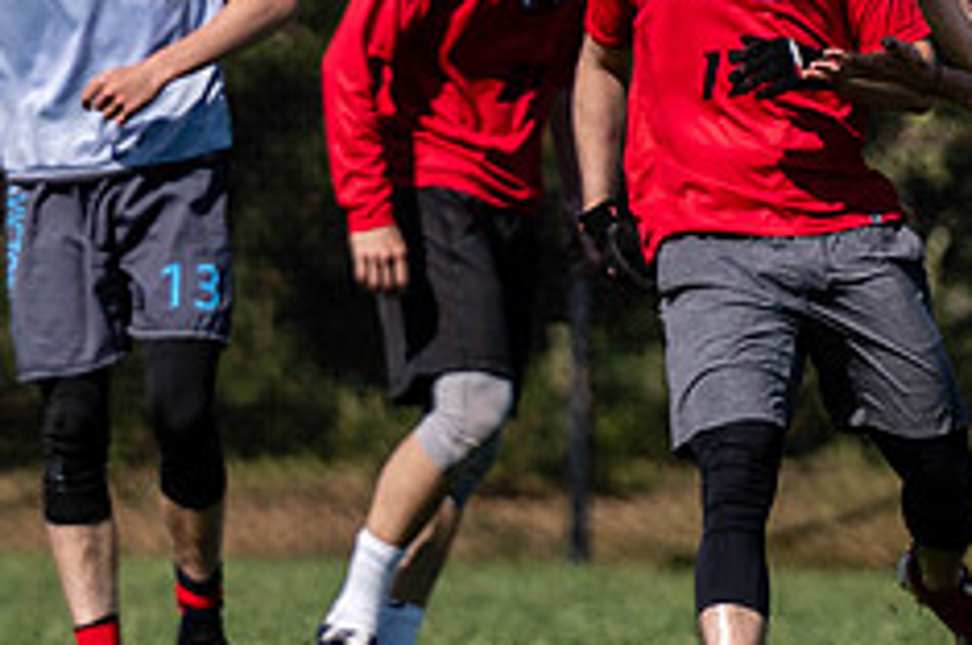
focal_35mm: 1301
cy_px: 294
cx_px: 760
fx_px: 35078
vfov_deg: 1.1
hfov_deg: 1.6
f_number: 2.8
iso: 100
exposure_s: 1/3200
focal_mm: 200
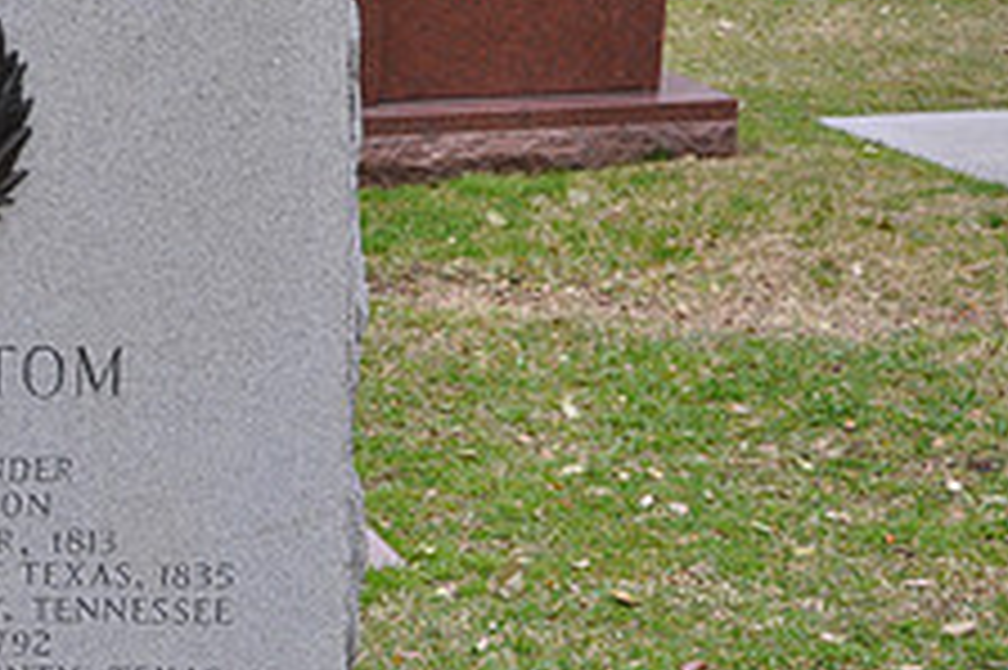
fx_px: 2826
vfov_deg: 13.5
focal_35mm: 101
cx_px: -81
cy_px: 510
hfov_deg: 19.4
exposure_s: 1/125
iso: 360
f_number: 5.6
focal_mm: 26
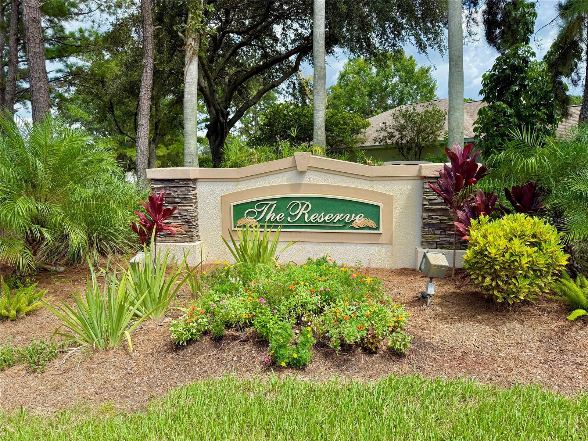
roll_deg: +0.3
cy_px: 220
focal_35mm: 24
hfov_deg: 71.6
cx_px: 294
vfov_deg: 56.8
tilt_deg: -5.6
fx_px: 408
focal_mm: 6.76
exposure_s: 1/2232
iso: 100
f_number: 1.78
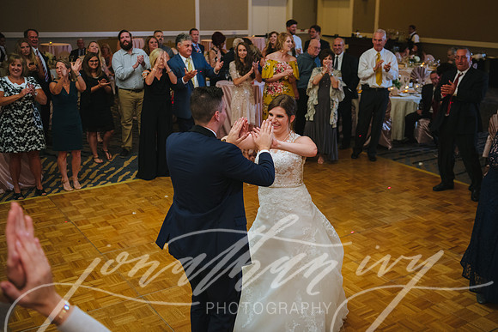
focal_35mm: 42
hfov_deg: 46.0
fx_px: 586
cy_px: 151
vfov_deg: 31.7
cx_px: 274
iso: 1250
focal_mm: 38
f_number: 2.8
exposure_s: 1/80
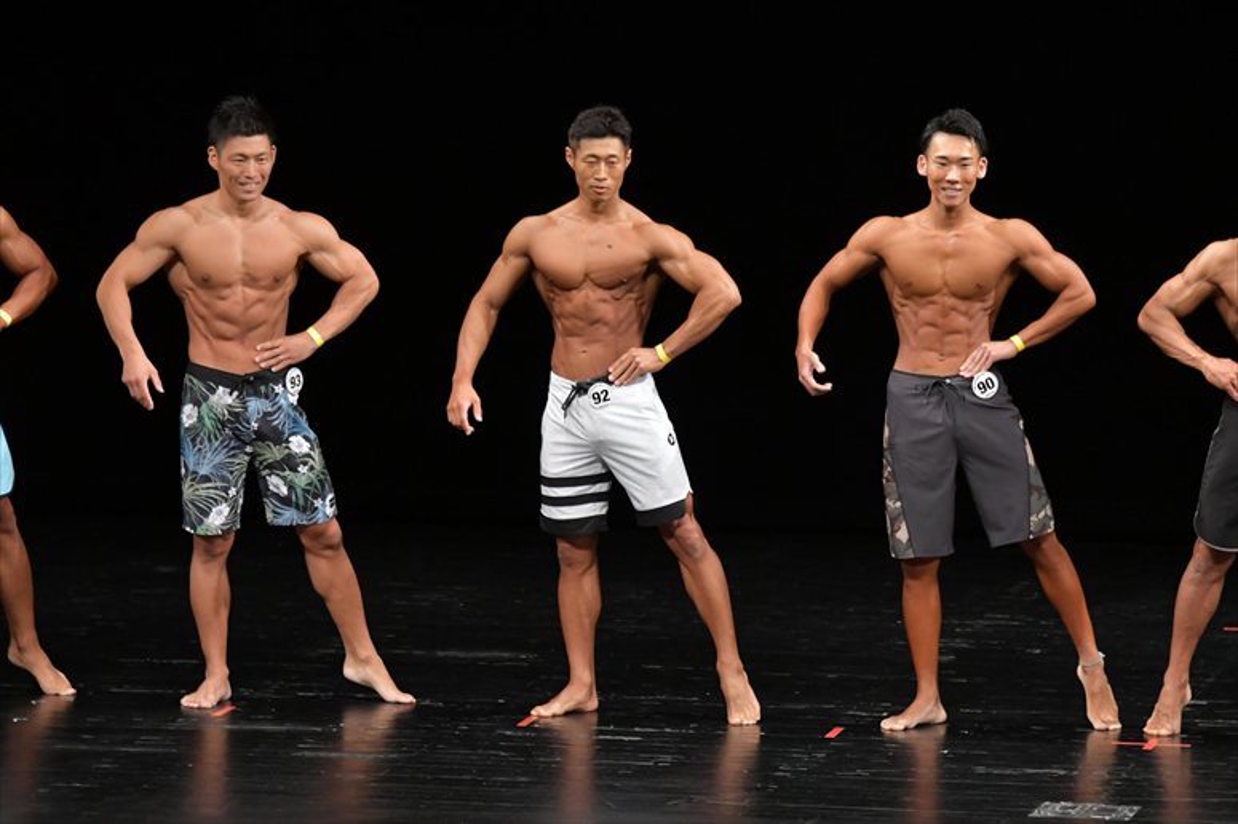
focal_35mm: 240
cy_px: 412
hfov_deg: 8.6
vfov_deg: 5.7
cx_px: 619
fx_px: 8249
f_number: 5.6
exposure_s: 1/400
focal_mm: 160
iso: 3200
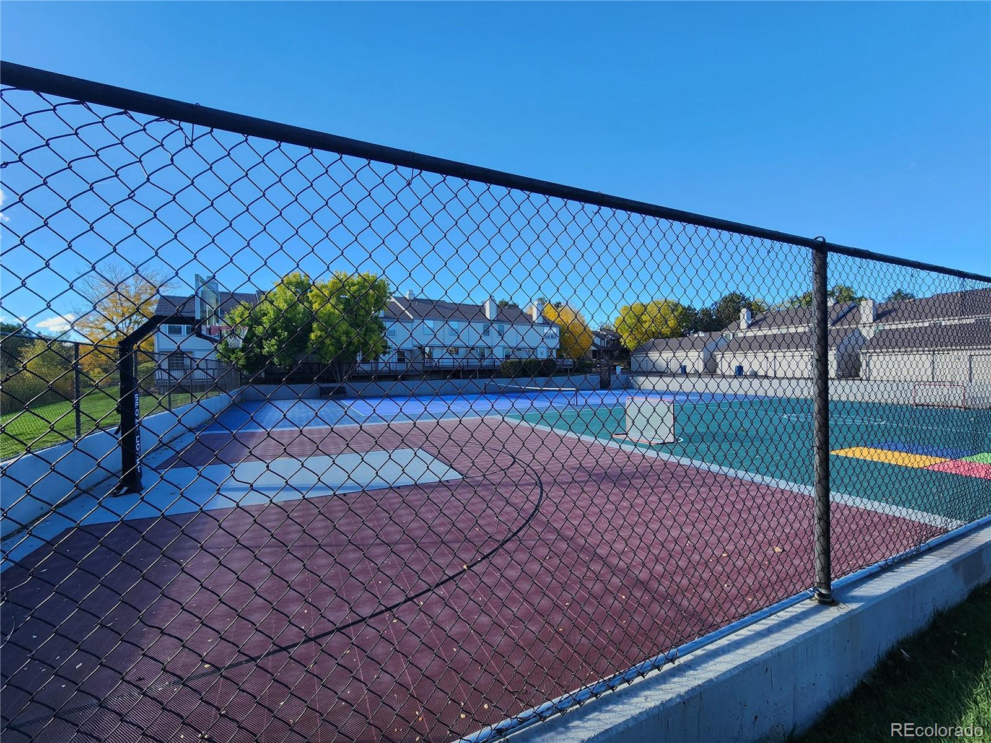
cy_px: 372
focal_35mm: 13
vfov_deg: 89.9
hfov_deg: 106.2
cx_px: 496
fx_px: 372
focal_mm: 2.2
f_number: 2.2
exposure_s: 1/566
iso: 50
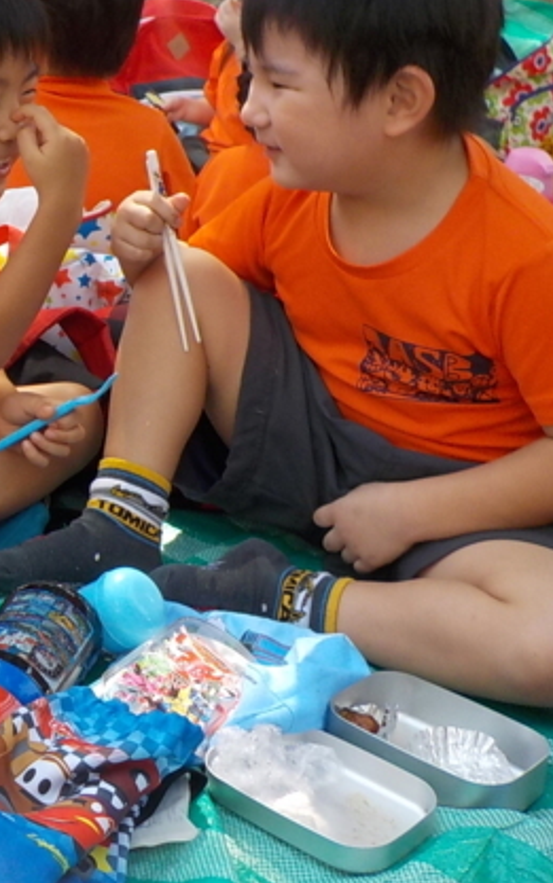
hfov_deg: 19.6
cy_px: 260
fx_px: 1469
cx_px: -176
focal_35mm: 61
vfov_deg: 33.0
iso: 125
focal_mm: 4.1
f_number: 3.3
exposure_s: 1/200
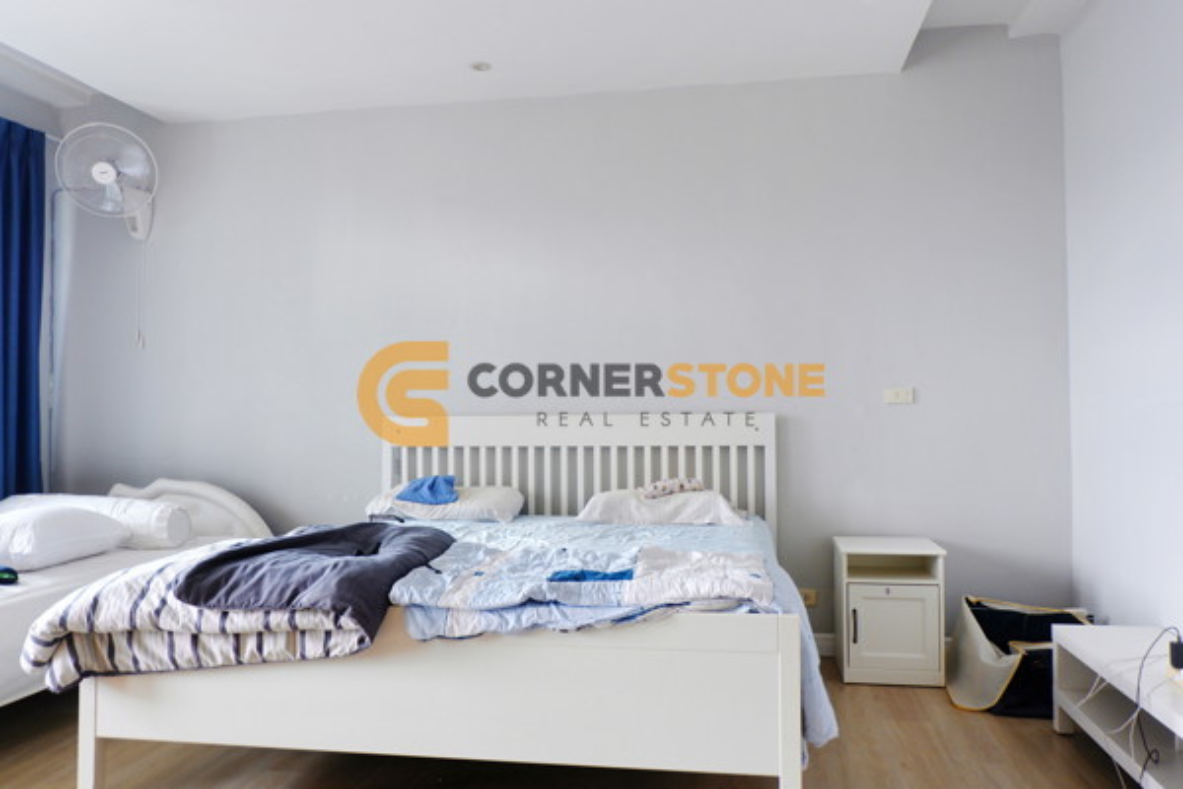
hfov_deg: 69.4
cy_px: 394
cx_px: 592
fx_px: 854
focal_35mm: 26
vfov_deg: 49.6
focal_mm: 17.5
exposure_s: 1/140
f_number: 3.6
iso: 200
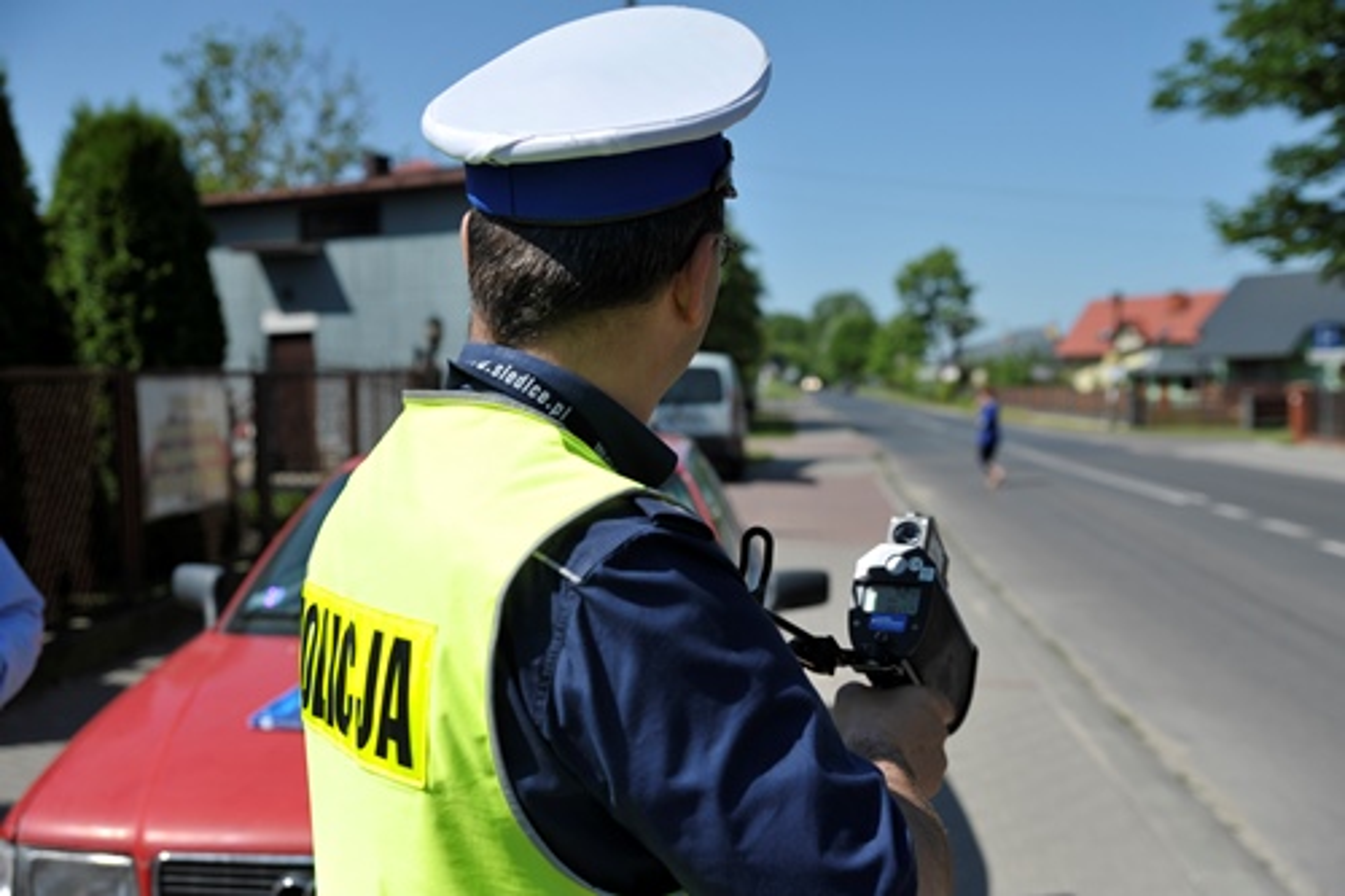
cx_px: 672
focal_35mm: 42
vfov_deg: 31.9
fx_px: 1569
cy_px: 448
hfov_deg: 46.4
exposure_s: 1/5000
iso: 400
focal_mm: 42
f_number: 4
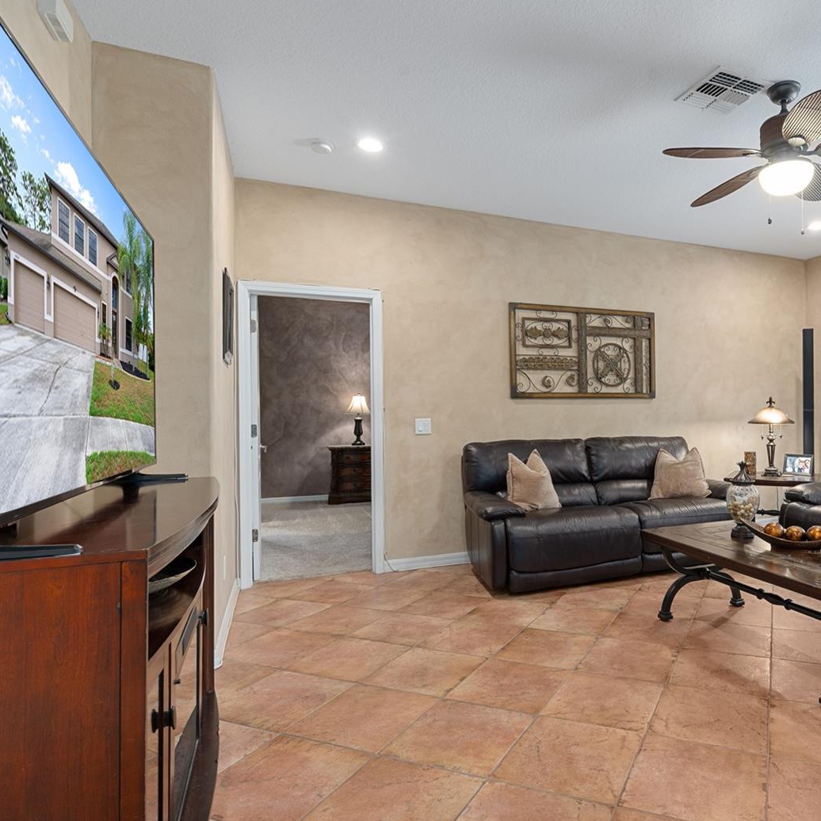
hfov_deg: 69.0
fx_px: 563
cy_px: 417
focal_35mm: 21
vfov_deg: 72.1
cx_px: 580
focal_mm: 16
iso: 320
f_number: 9
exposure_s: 2
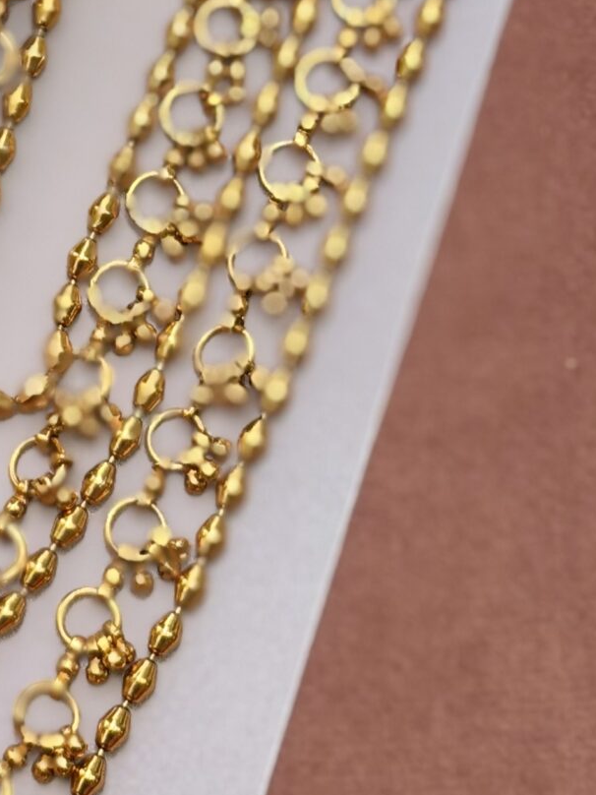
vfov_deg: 12.9
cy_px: 70
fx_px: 3489
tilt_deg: -76.5
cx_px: -85
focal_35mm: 152
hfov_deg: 9.6
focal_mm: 6.76
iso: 100
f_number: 1.78
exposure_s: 1/96
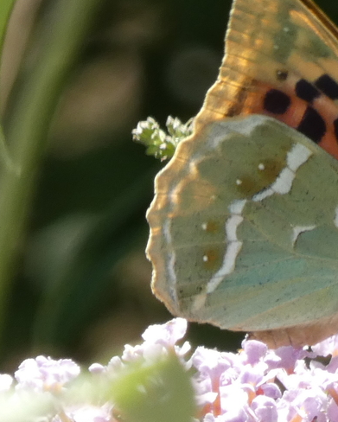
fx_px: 20176
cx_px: 338
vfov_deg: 1.2
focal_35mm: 1615
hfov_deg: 1.0
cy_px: 172
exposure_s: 1/125
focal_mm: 169.6
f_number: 5.6
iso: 200
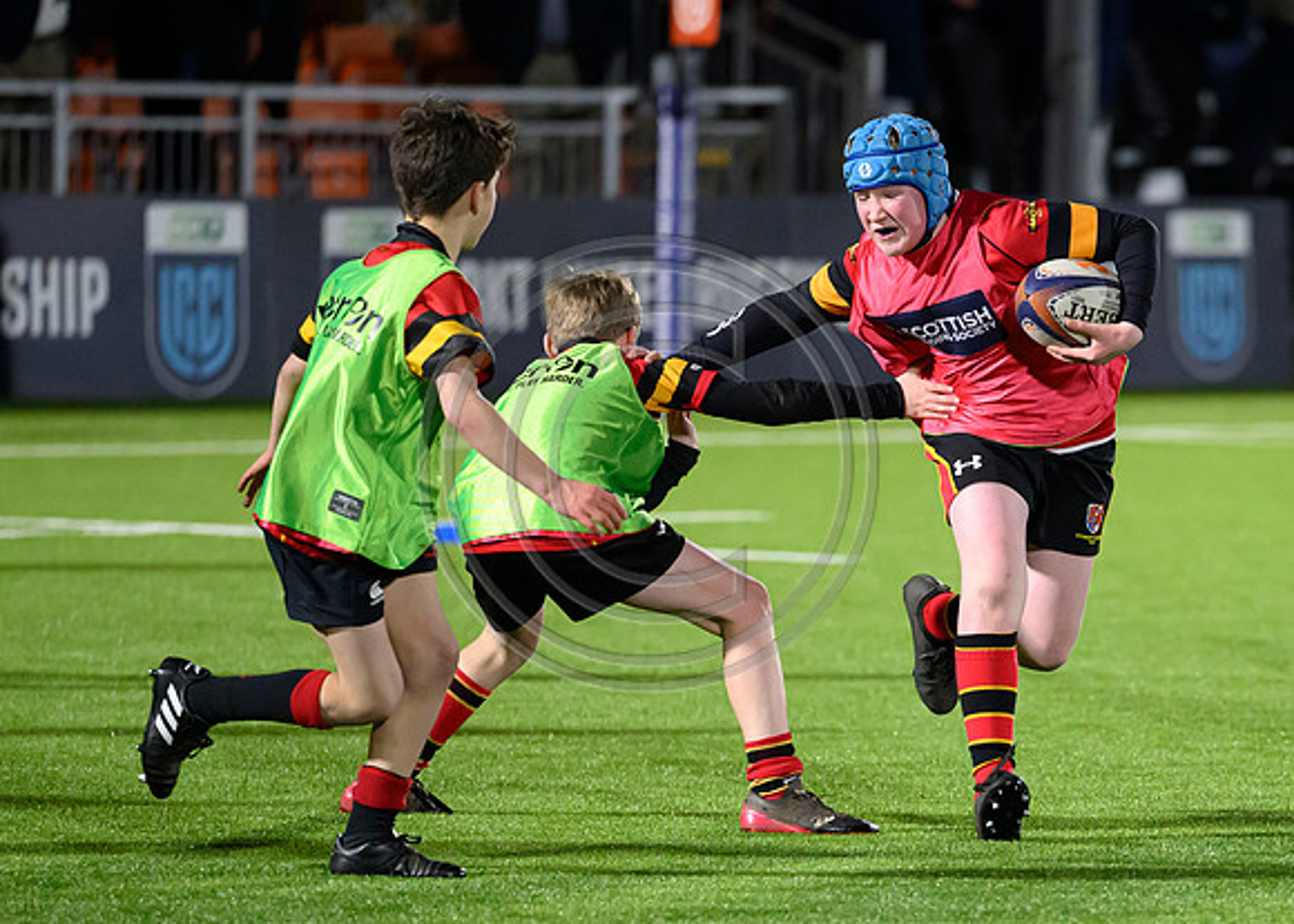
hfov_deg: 5.0
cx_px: 1146
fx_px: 14836
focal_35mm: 404
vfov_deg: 3.6
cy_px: 813
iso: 6400
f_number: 3.2
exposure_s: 1/1000
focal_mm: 200
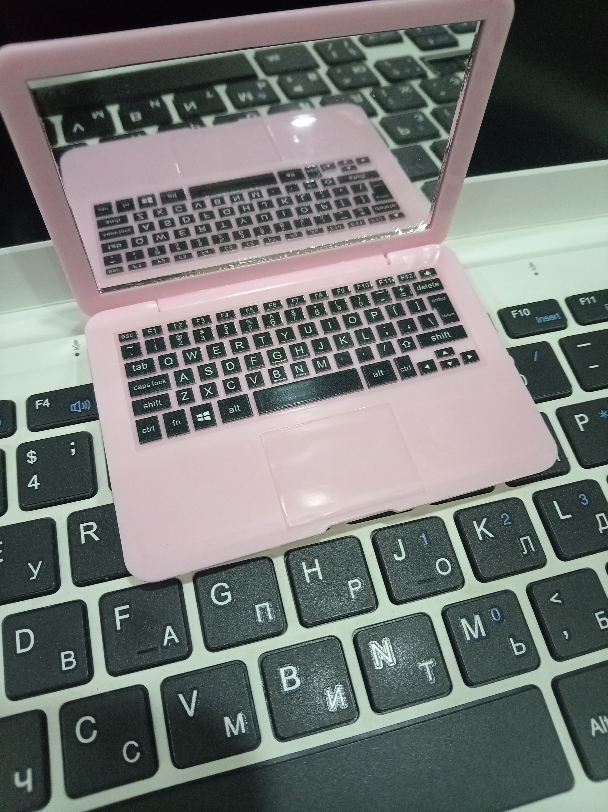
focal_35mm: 25
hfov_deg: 54.8
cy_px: 406
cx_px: 304
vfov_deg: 69.4
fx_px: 586
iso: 632
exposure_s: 1/25
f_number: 1.8
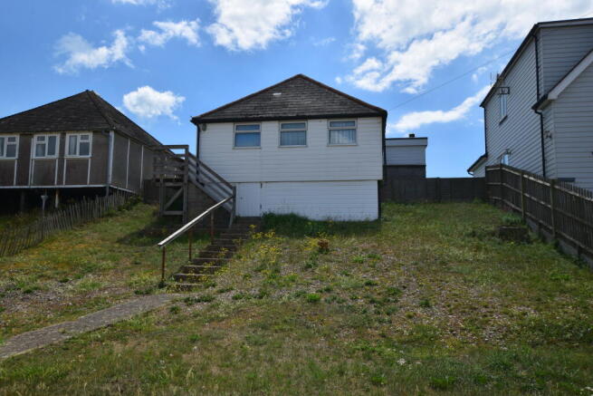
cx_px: 296
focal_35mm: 30
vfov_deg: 43.6
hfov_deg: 61.9
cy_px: 198
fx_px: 494
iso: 280
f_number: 11
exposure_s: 1/500
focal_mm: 20
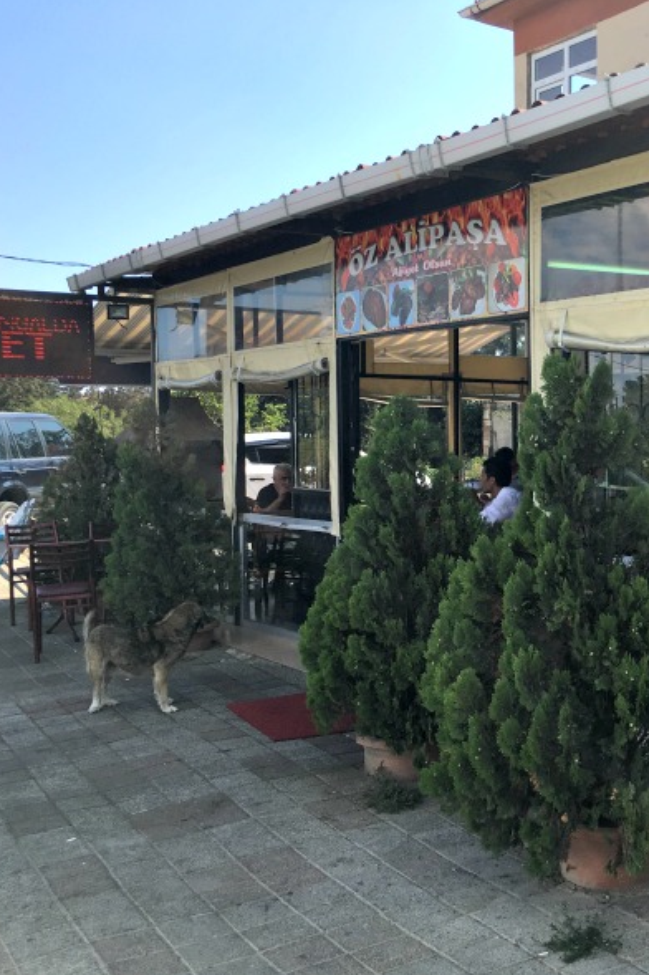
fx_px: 1110
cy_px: 490
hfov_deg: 30.9
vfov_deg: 47.4
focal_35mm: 41
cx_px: 598
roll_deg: -0.2
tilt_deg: -3.2
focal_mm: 4.15
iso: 25
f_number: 2.2
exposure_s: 1/874
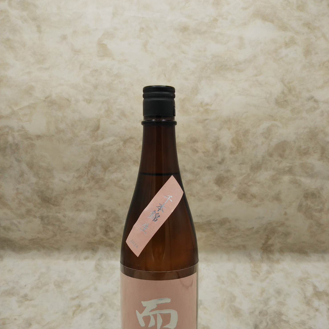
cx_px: 167
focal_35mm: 36
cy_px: 200
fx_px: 387
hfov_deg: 46.0
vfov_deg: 45.7
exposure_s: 1/425
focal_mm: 4
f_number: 2.2
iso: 20
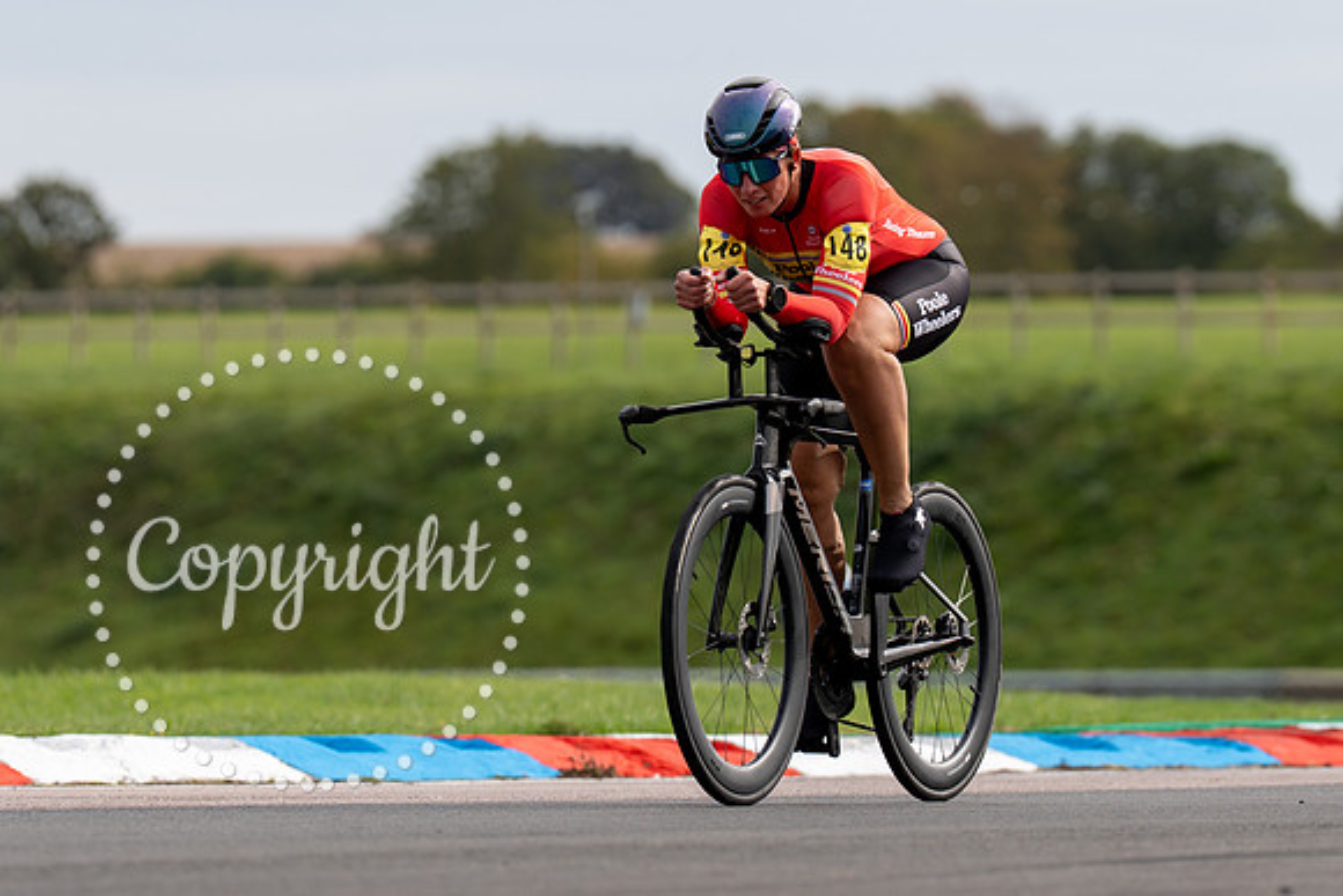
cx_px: 795
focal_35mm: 322
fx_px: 12021
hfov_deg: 6.4
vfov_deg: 4.3
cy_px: 458
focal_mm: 191
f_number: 3.5
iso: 125
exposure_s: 1/1000
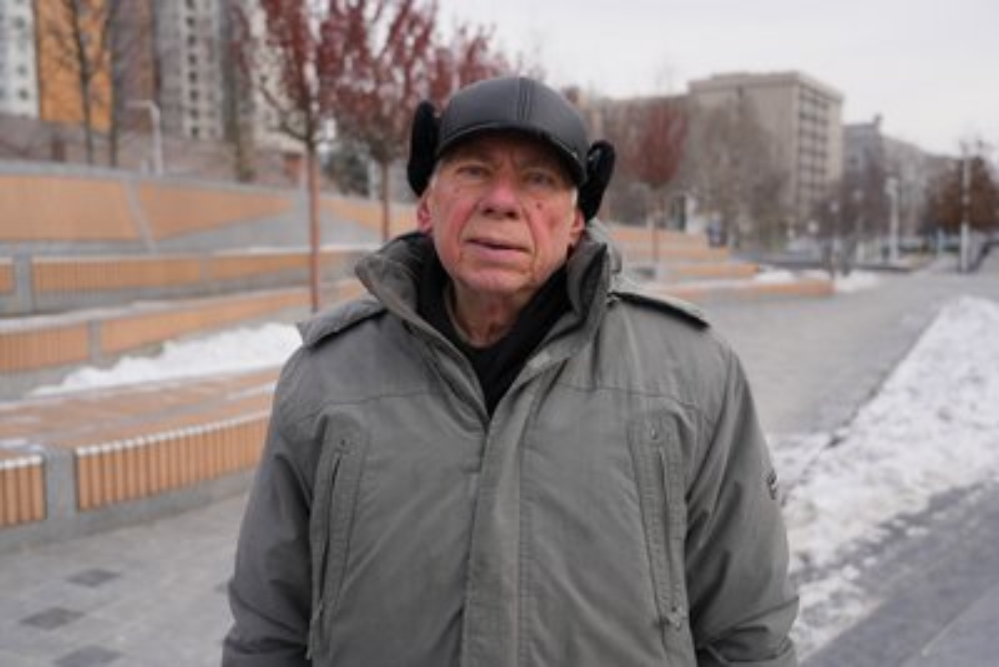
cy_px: 334
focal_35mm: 36
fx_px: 999
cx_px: 500
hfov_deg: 53.1
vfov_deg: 36.9
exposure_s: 1/500
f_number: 4
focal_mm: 36
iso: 100
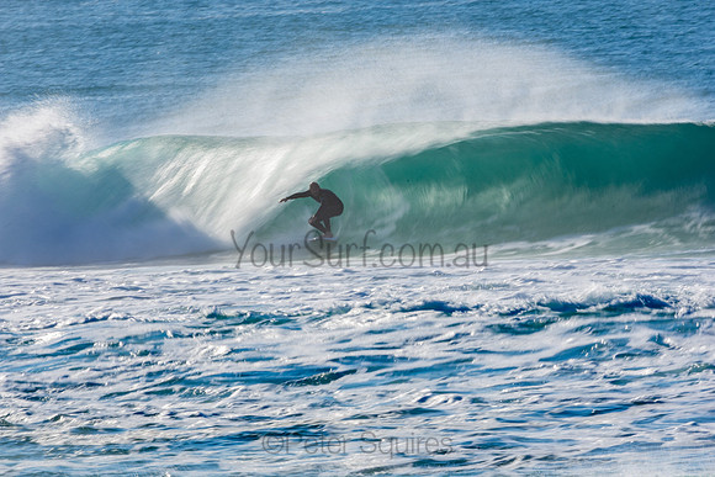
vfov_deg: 1.8
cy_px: 238
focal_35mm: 750
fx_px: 14899
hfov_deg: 2.7
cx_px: 358
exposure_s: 1/25
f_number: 32
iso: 100
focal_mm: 500
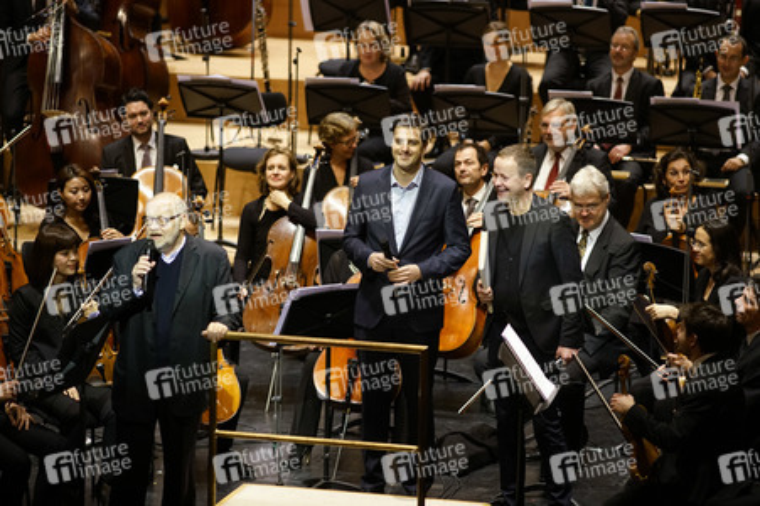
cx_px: 380
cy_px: 253
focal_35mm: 200
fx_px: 4219
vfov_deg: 6.9
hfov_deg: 10.3
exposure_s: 1/200
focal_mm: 200
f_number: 2.8
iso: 1600
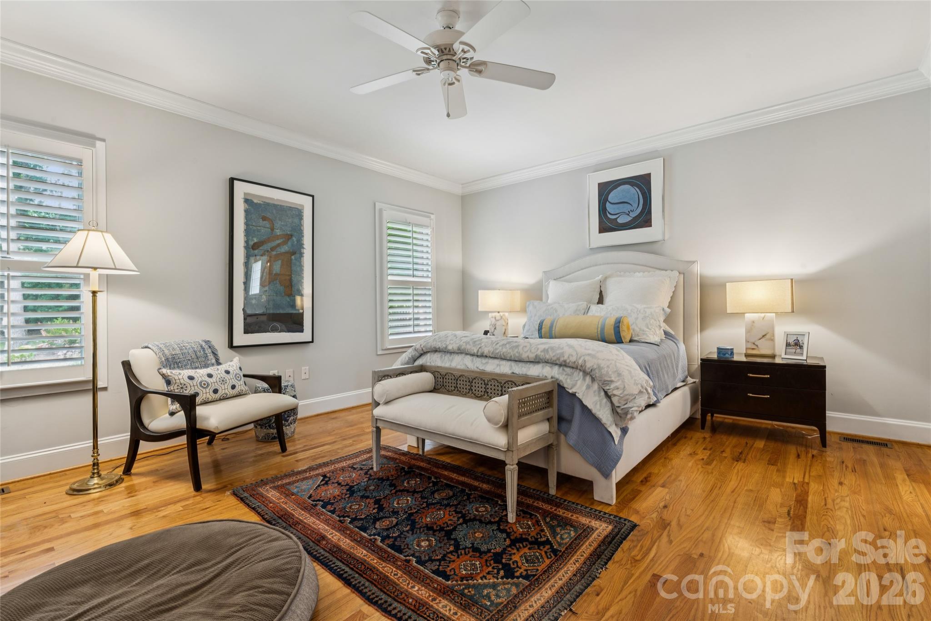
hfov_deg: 95.0
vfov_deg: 72.0
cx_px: 466
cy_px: 310
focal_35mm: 16
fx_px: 427
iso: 100
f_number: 13
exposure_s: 1.6
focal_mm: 16.5
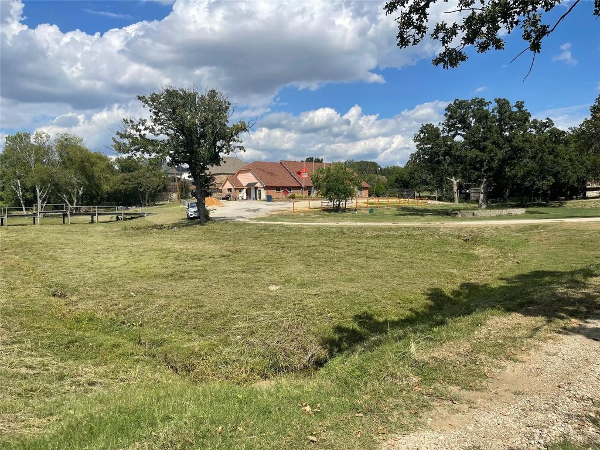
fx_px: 433
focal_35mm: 25
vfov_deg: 54.9
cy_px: 225
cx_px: 300
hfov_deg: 69.4
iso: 32
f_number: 1.6
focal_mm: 5.1
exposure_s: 1/5128
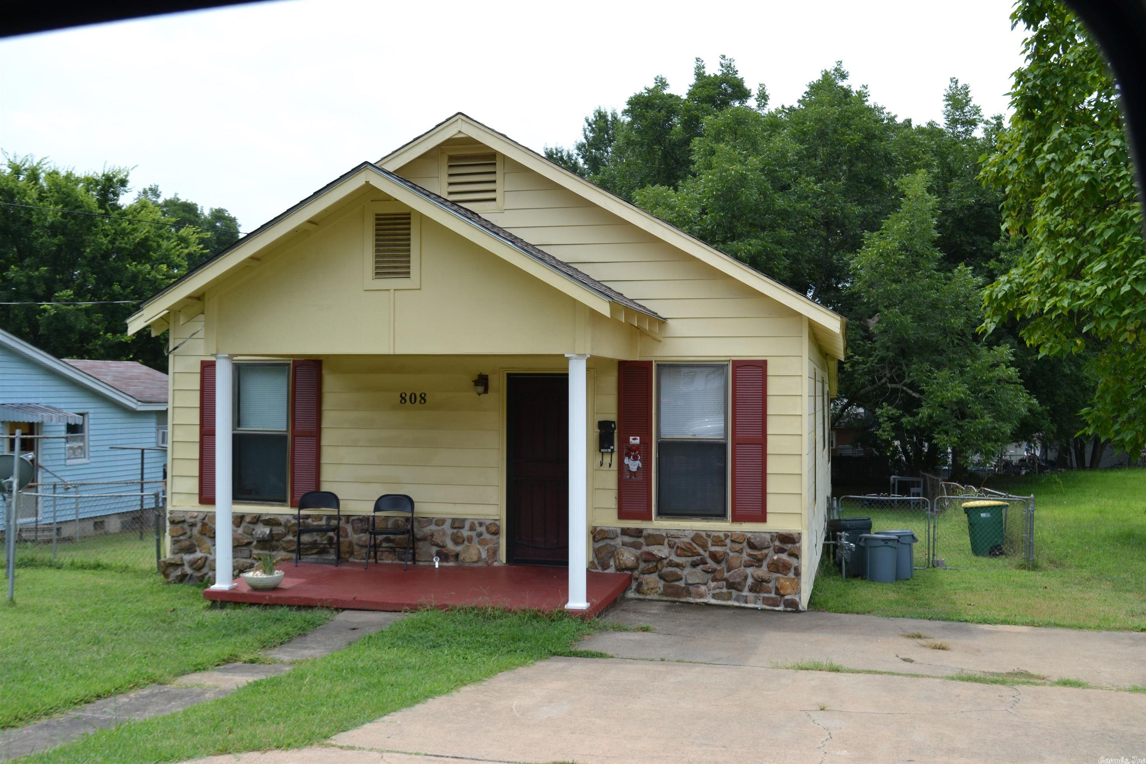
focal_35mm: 36
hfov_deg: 53.1
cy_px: 382
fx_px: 1146
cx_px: 573
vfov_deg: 36.9
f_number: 7.1
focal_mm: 24
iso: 100
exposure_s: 1/200
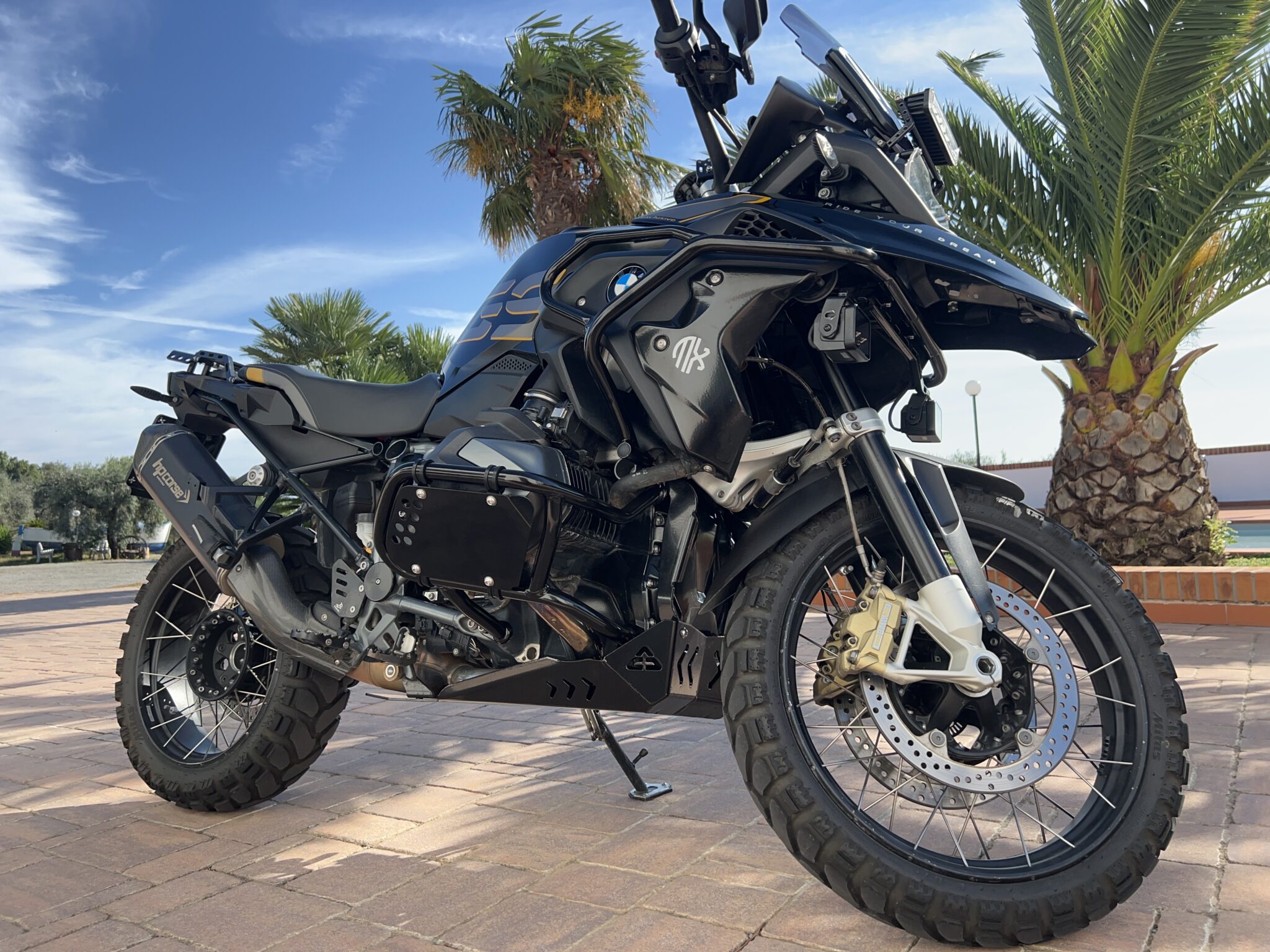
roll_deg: +3.0
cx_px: 635
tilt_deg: +1.4
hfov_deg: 67.3
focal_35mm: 26
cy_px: 476
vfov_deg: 53.1
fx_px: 954
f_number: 1.5
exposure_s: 1/1575
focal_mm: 5.7
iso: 50
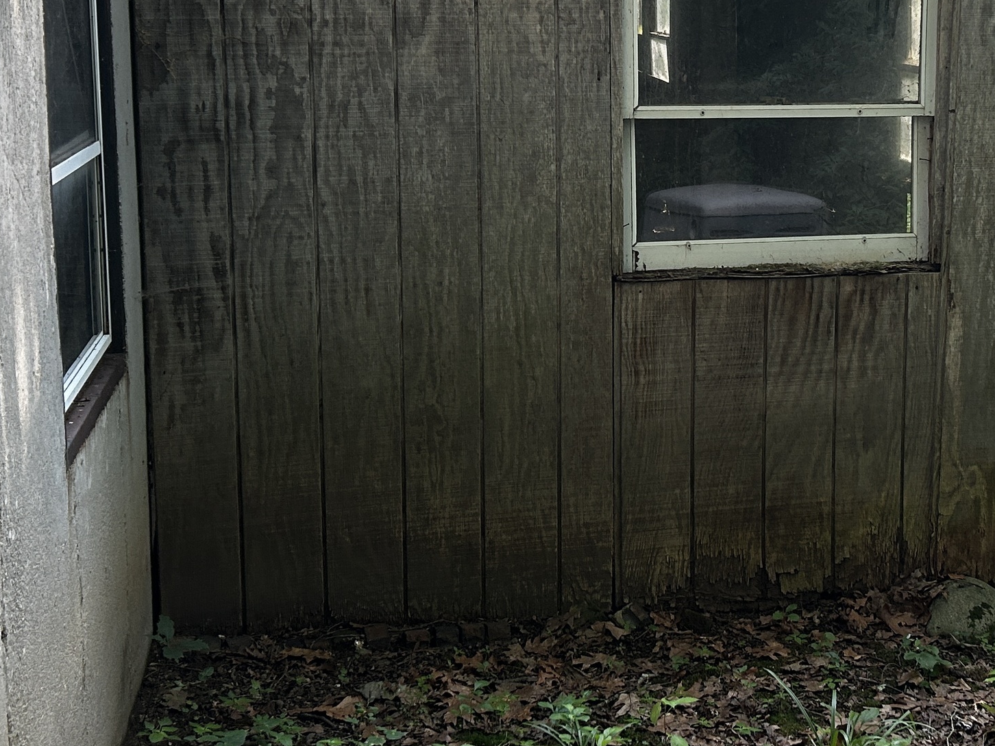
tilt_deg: -8.9
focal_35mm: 55
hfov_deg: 34.2
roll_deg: -0.1
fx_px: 1581
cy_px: 217
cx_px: 753
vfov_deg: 26.3
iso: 125
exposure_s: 1/121
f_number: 1.5
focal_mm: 5.7
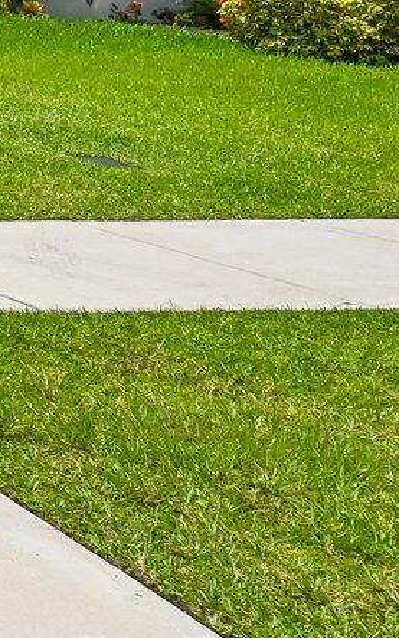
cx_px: -812
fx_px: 1148
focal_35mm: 66
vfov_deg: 29.1
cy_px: 1
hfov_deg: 11.3
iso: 1250
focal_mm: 14
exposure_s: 1/5000
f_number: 11
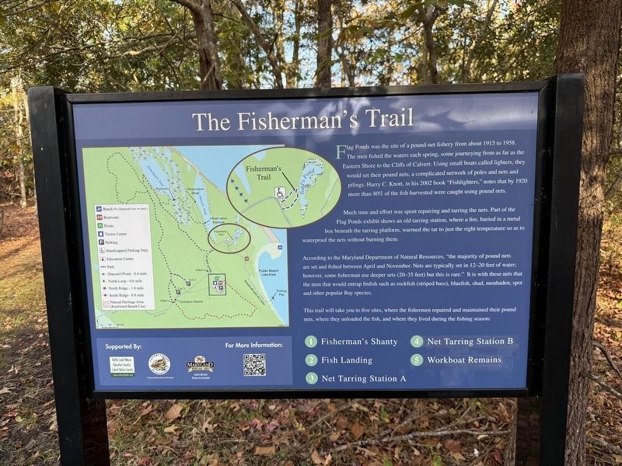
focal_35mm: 24
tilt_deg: -6.4
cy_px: 233
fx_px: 431
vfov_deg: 56.8
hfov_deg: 71.6
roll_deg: -0.3
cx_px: 311
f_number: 1.78
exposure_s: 1/220
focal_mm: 6.76
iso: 64
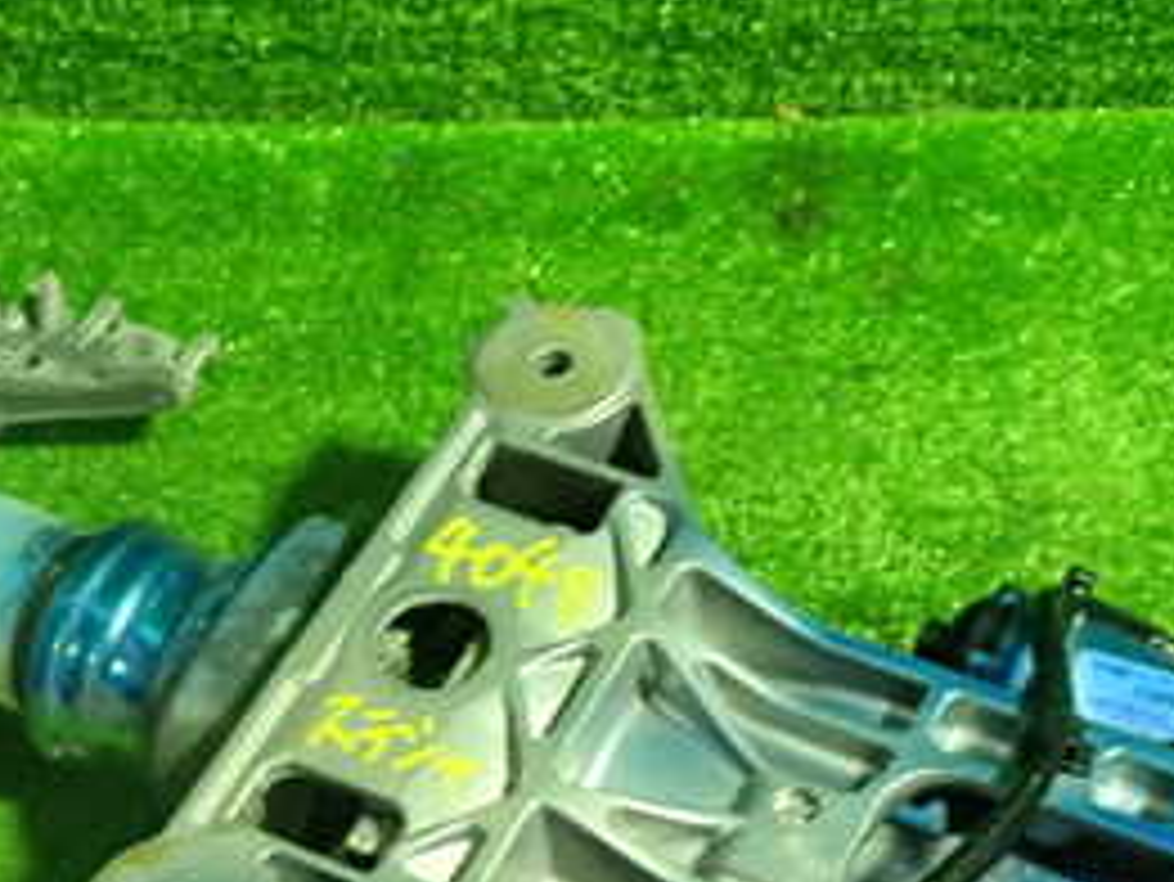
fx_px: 2341
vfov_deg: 20.7
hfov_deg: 28.1
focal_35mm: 69
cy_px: 864
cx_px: 612
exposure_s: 1/30
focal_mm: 5.4
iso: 400
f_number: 2.3
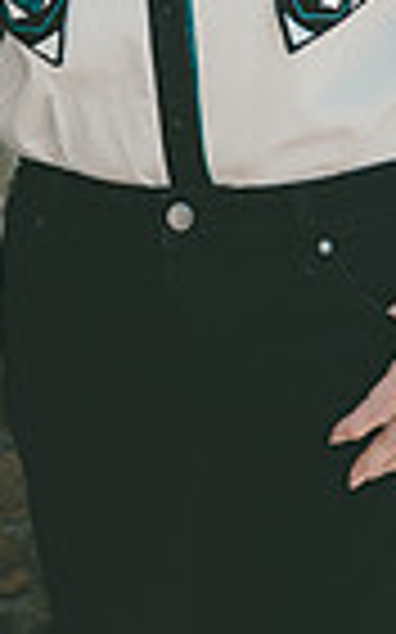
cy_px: -360
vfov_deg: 8.9
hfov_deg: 5.8
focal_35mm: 228
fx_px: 3941
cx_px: 173
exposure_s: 1/160
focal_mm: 70
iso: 360
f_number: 4
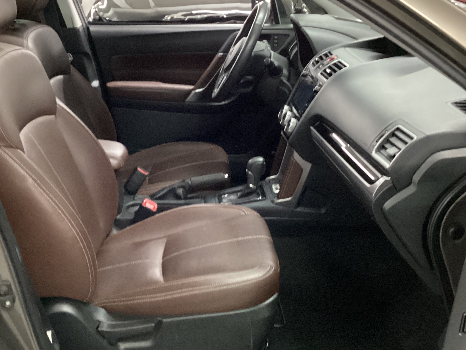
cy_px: 160
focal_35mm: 48
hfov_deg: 39.6
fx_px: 646
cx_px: 197
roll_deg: +2.2
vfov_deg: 30.3
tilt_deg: -22.7
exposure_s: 1/30
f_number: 2.4
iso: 640
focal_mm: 3.3
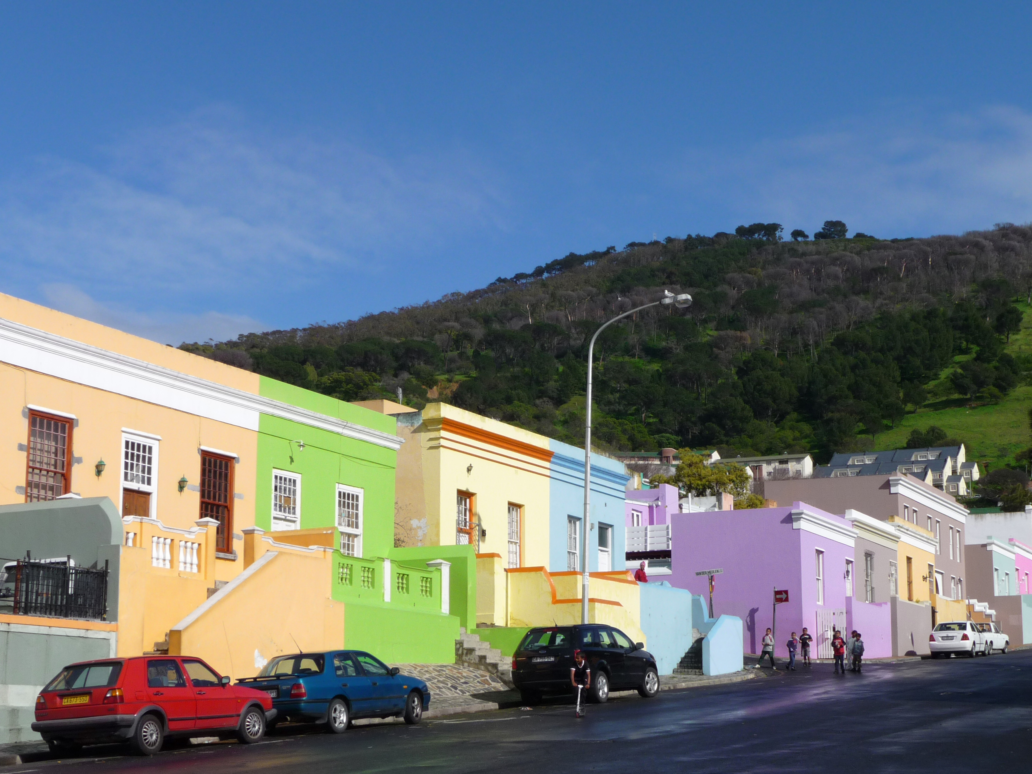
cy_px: 387
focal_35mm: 50
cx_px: 516
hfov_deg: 38.2
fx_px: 1491
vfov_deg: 29.1
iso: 100
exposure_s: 1/250
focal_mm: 8.5
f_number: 10
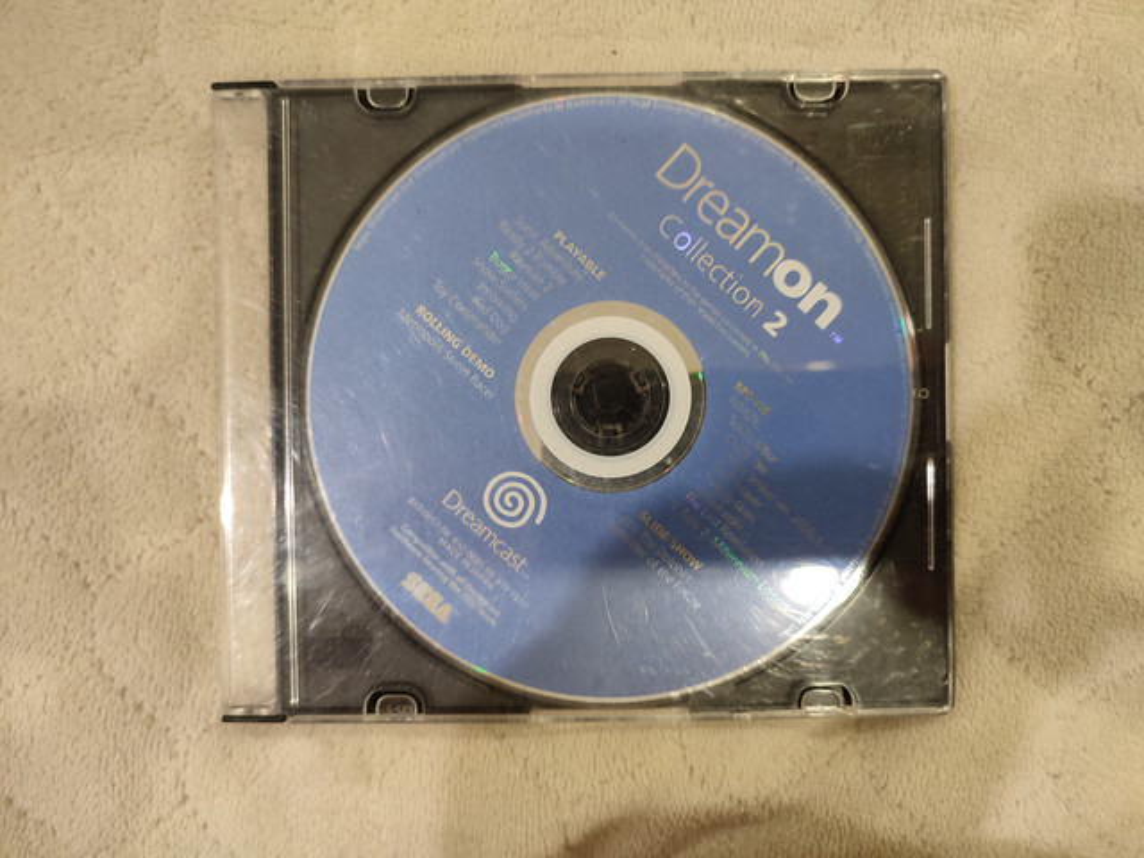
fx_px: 826
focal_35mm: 25
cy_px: 429
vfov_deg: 54.9
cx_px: 572
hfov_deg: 69.4
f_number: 1.9
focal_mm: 6.04
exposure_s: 1/33
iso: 654
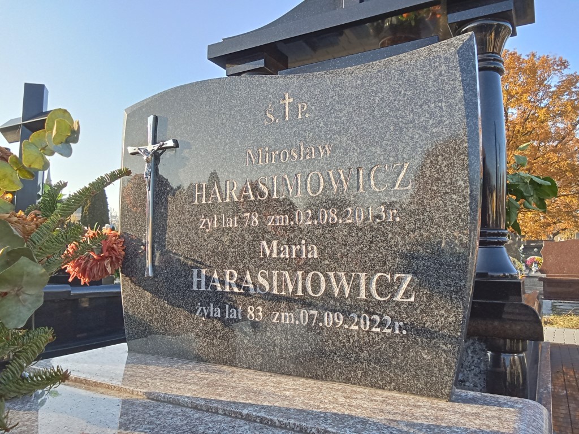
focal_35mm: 27
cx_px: 290
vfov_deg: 51.4
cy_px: 217
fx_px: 452
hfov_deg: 65.3
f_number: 2
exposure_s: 1/355
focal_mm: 2.79
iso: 100
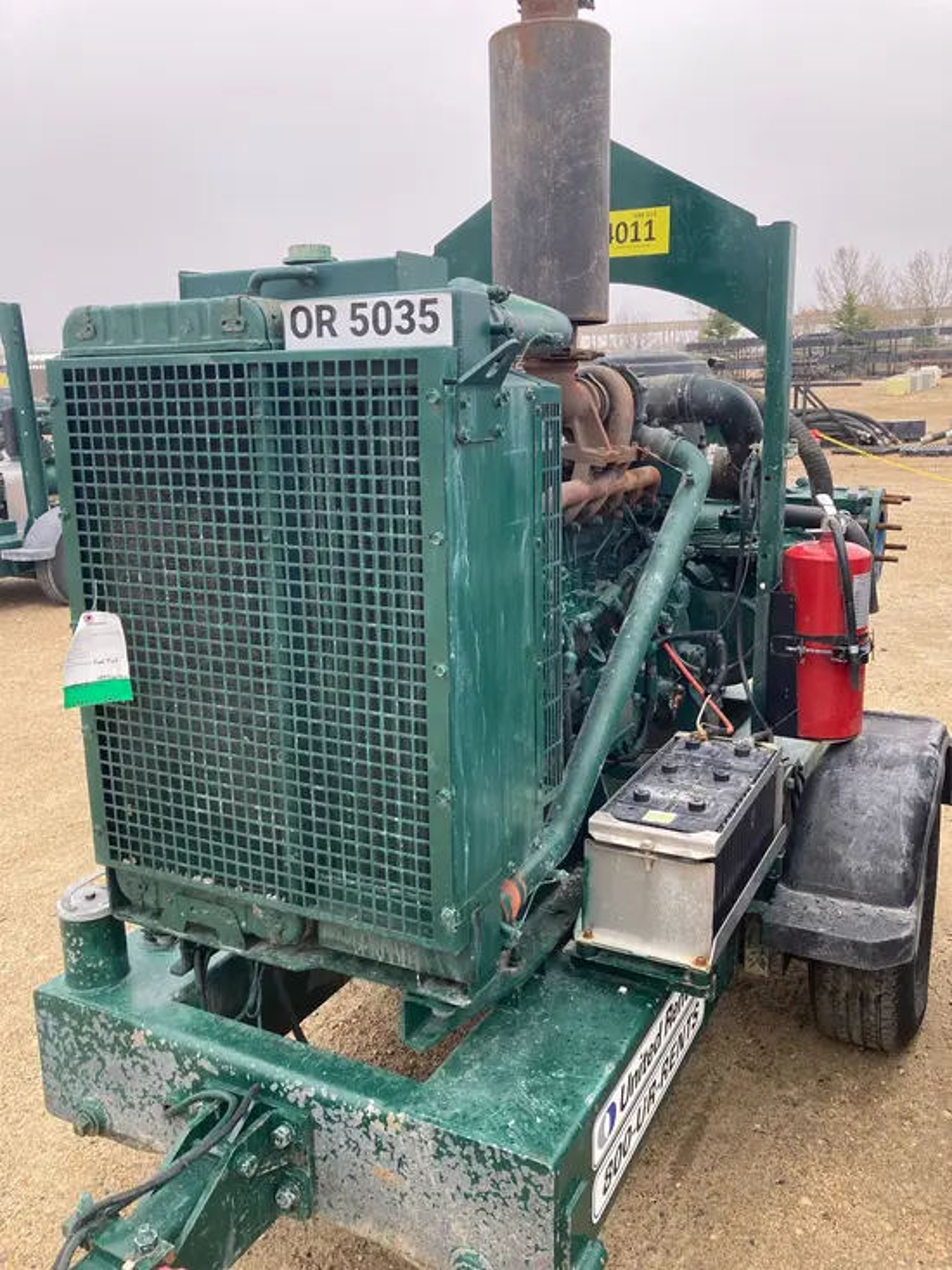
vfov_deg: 63.4
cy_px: 635
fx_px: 1026
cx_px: 476
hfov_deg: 49.8
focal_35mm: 28
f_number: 1.8
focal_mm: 3.99
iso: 50
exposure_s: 1/121
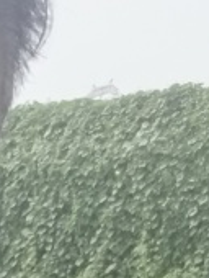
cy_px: 791
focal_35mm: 169
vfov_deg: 9.5
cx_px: -341
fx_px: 1357
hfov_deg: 8.0
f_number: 1.9
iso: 50
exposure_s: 1/994
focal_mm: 5.58
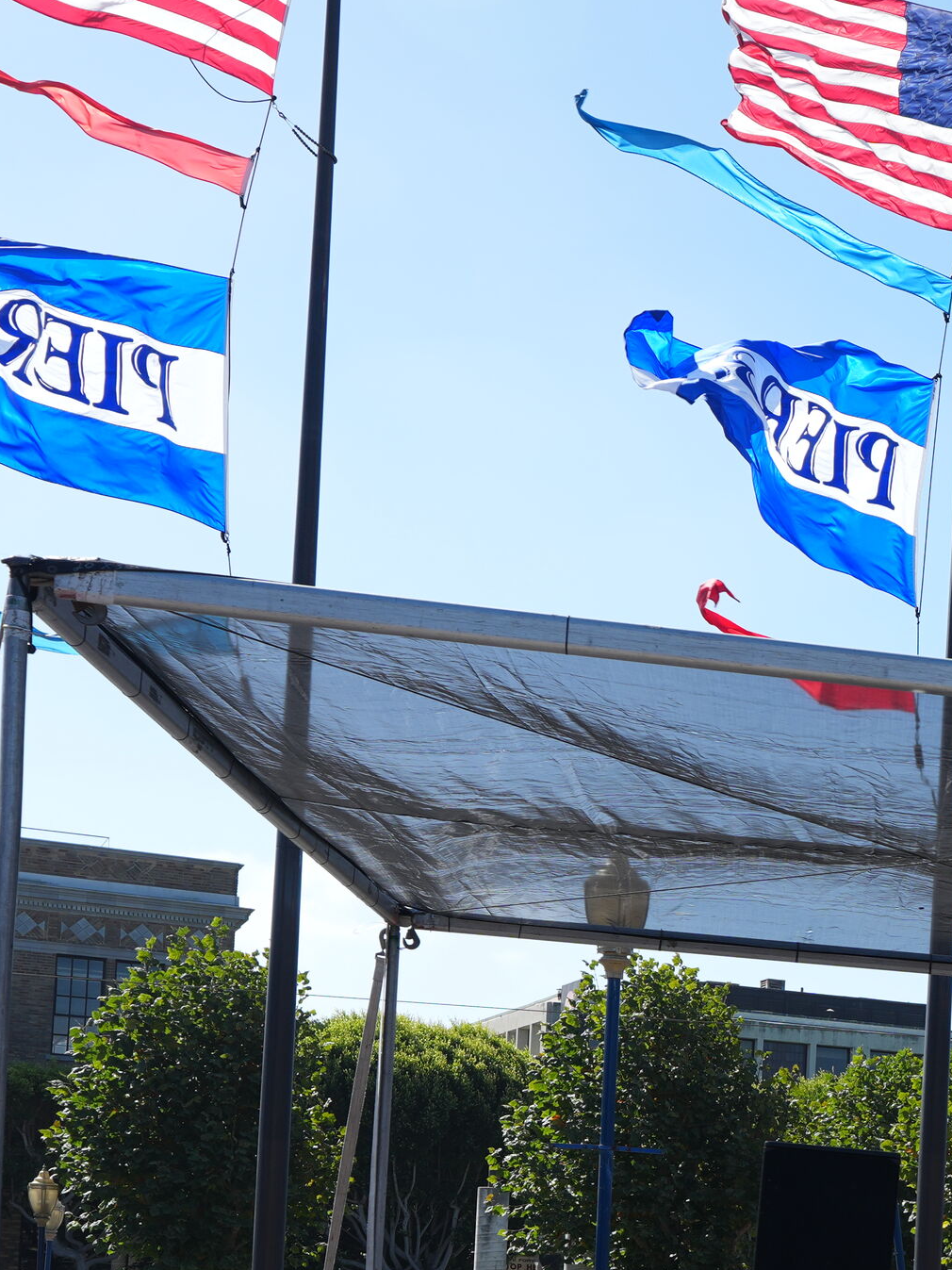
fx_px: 2714
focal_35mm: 74
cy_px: 1264
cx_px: 1686
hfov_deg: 16.7
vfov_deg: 25.1
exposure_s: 1/500
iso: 100
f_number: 5
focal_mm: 24
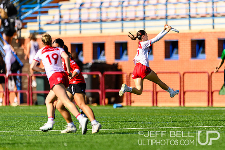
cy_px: 89
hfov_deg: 3.6
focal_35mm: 574
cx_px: 156
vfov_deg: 2.4
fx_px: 3589
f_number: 3.2
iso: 100
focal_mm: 400
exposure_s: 1/1250
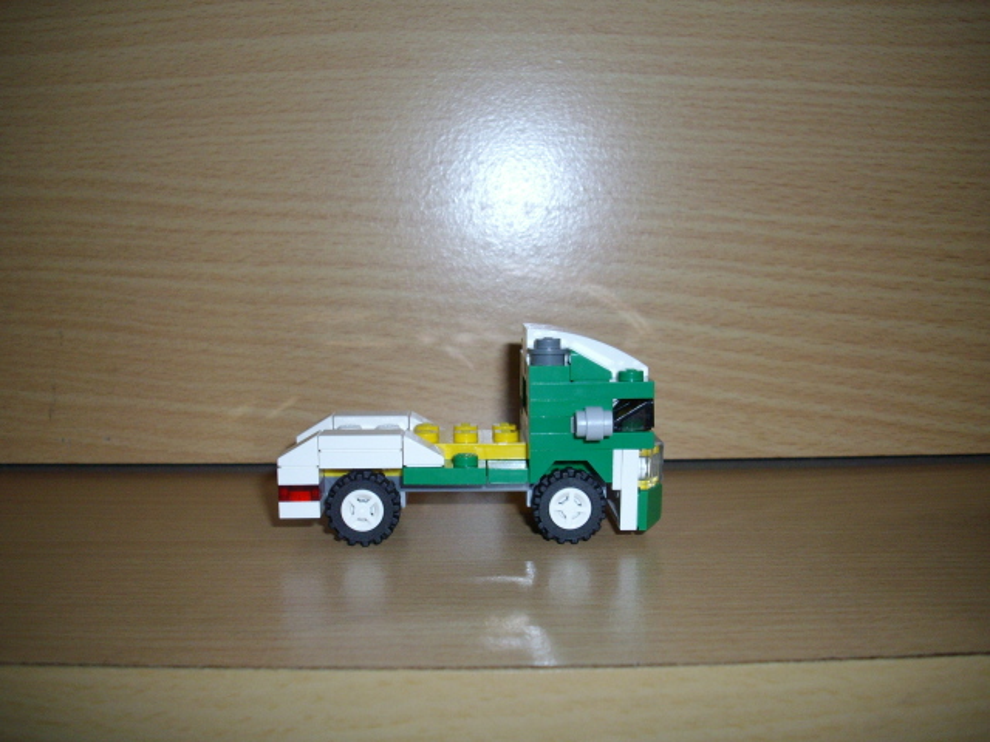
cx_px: 495
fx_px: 1058
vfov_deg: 38.7
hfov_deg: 50.1
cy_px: 371
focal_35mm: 37
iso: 160
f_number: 2.8
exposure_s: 1/50
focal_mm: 6.2
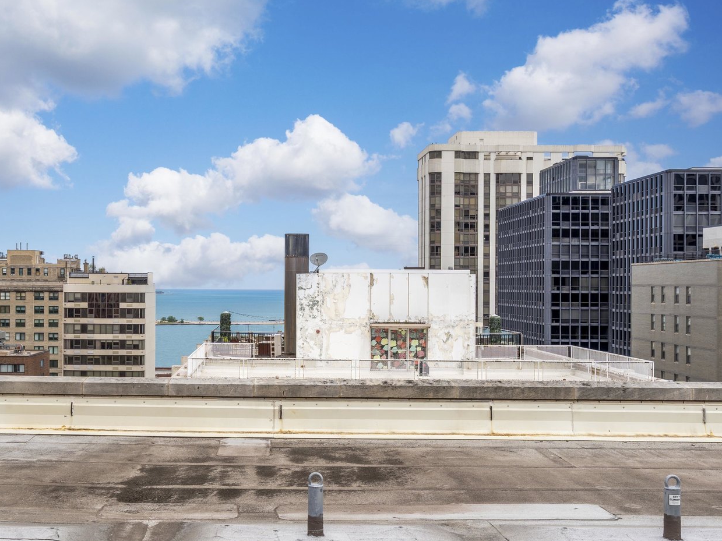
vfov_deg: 32.9
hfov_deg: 42.5
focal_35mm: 44
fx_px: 918
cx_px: 254
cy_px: 284
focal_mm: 35
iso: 100
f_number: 10
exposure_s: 1/100
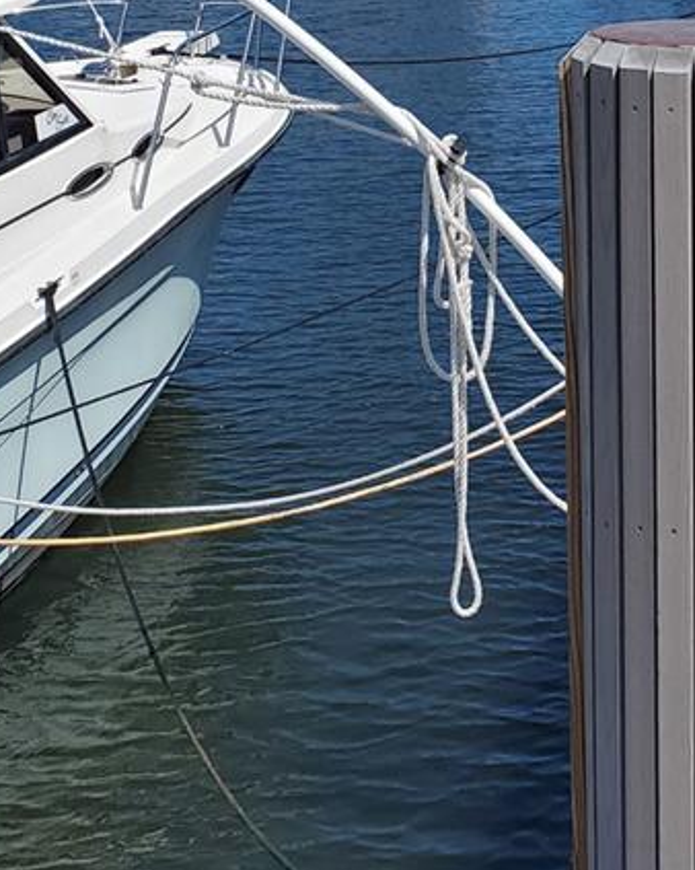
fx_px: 1853
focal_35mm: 72
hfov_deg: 21.0
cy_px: 47
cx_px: 537
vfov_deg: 25.4
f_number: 2.4
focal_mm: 4.3
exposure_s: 1/2361
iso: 50
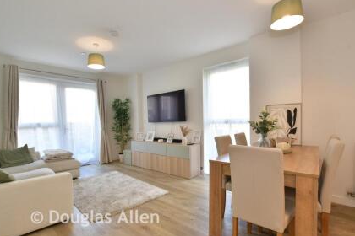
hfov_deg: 93.0
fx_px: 168
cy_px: 125
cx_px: 161
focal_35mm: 17
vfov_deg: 70.4
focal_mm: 10
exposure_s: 1/13
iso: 320
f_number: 8
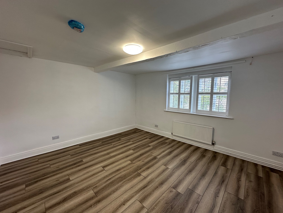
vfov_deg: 85.7
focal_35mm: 14
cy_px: 106
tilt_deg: -6.2
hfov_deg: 102.1
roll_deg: +0.4
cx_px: 142
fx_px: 114
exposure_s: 1/100
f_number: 2.2
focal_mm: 2.22
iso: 125
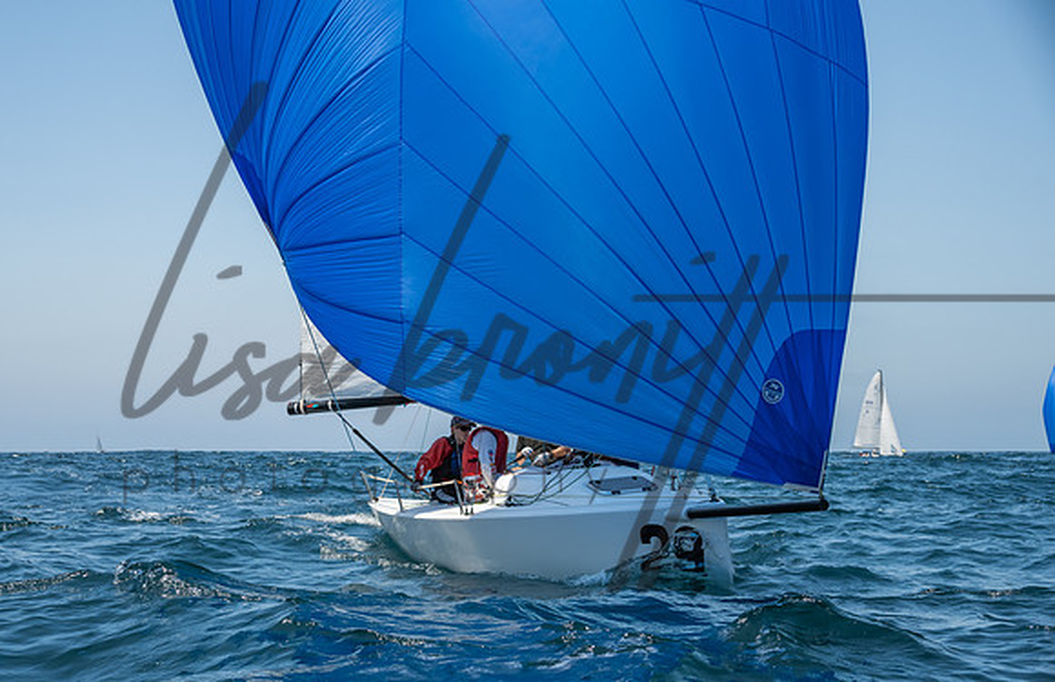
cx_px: 446
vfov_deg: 23.0
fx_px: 1672
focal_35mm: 58
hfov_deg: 34.9
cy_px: 372
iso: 400
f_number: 6.3
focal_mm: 46
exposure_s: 1/1000
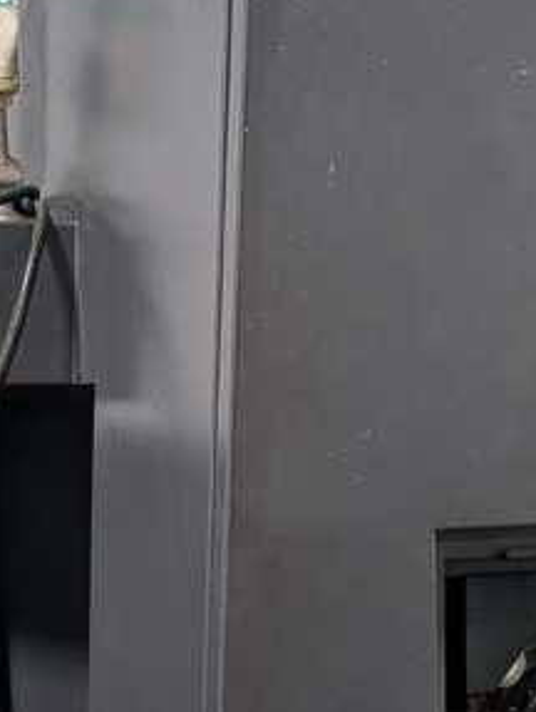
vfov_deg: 16.4
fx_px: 2204
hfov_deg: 13.8
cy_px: 1124
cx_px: 471
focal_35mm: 107
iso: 21
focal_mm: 6.9
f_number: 1.68
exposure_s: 1/86.2
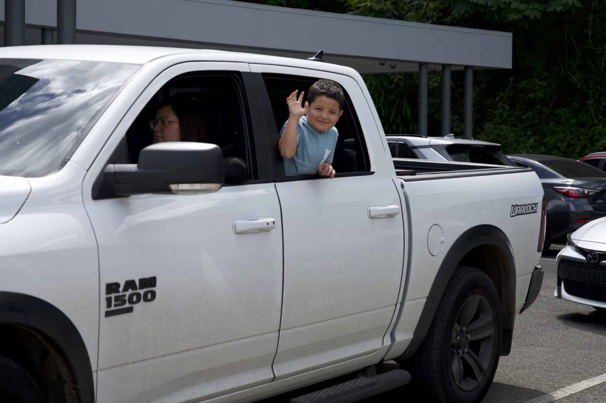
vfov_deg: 19.4
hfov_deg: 28.9
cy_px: 202
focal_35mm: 70
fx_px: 1177
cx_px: 303
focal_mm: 70
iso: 100
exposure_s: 1/320
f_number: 6.3
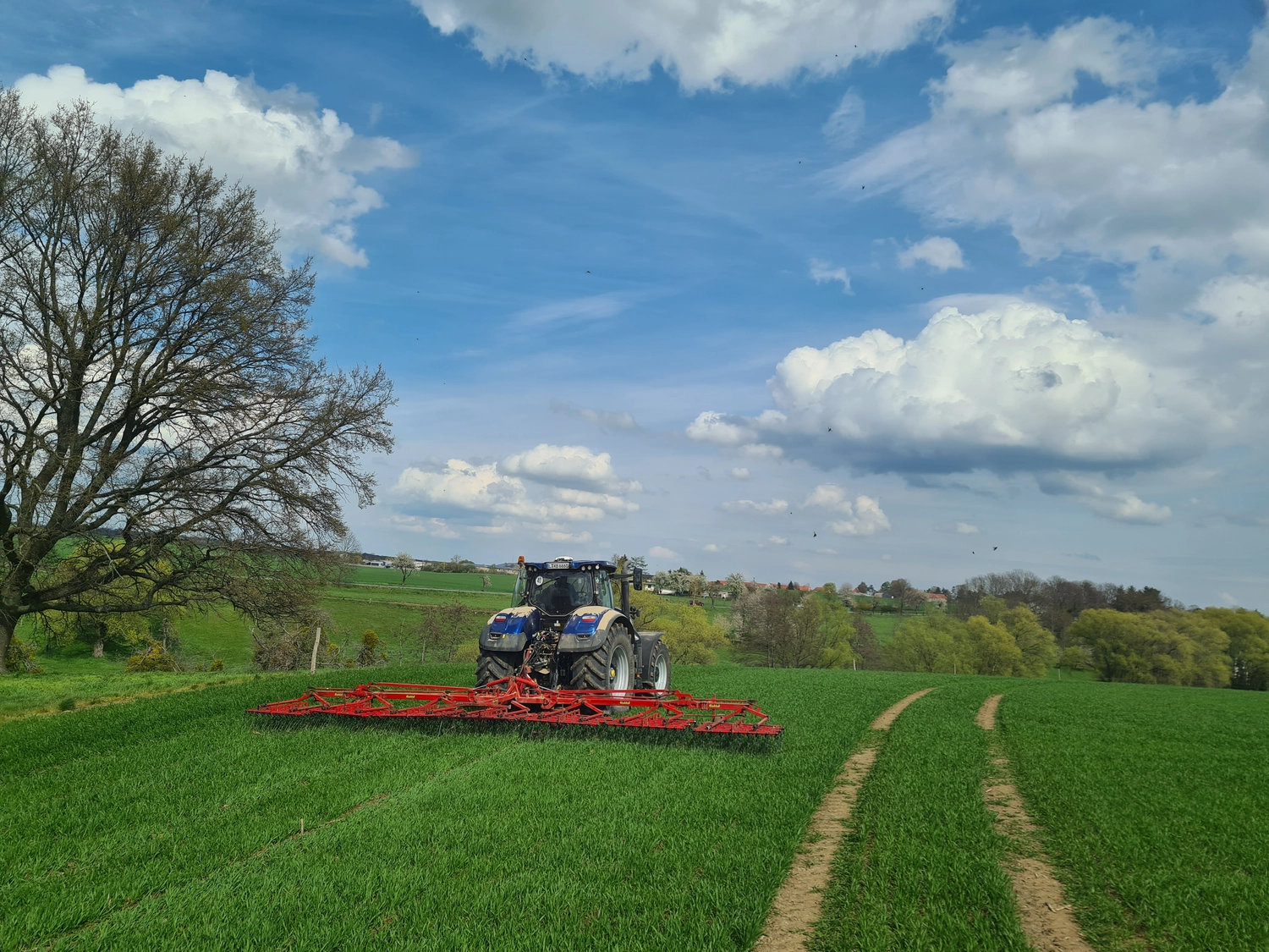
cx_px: 634
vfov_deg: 53.1
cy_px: 476
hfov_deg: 67.3
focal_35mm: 26
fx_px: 953
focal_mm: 5.4
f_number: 1.8
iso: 50
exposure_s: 1/3760
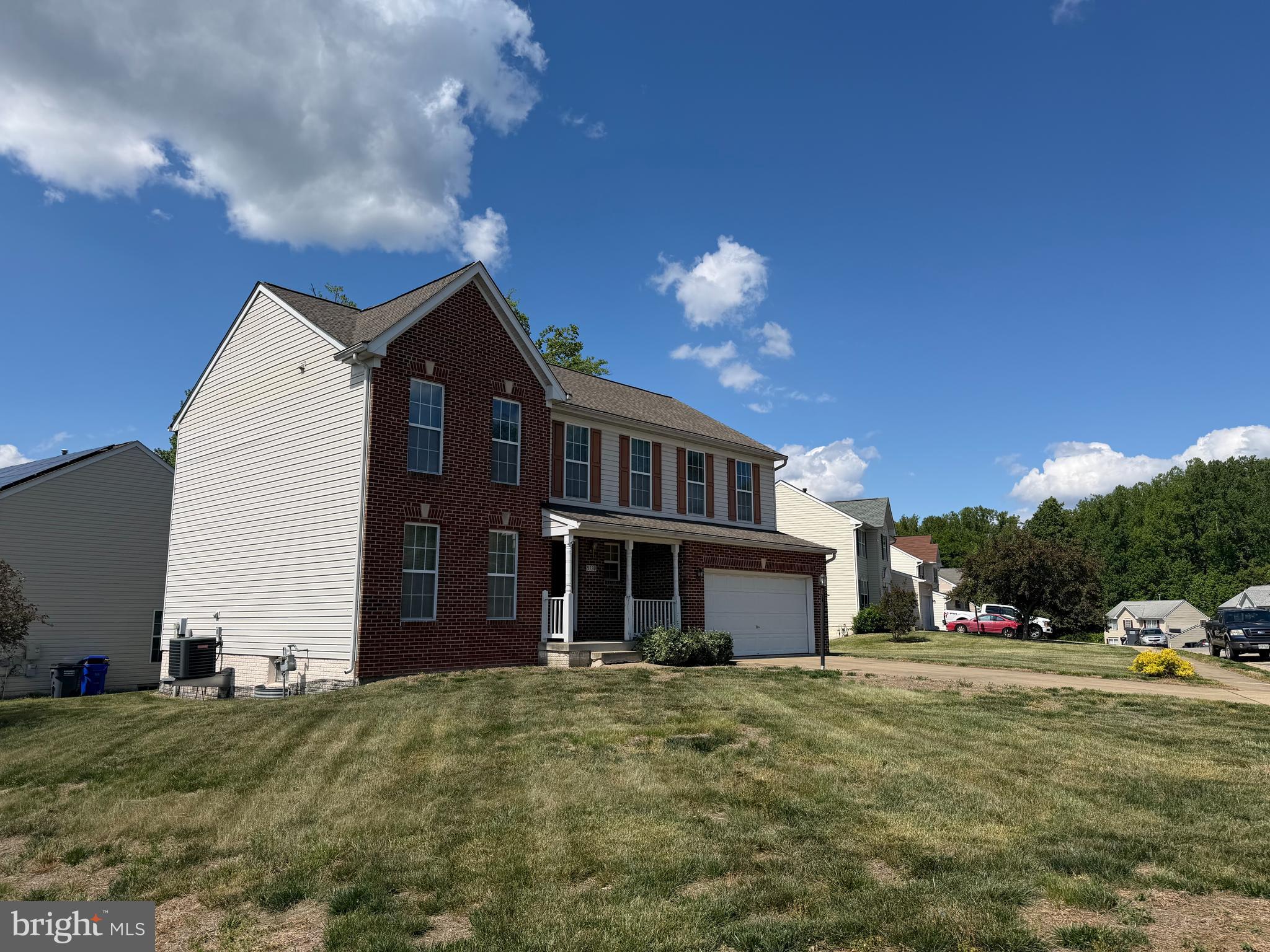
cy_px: 476
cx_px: 635
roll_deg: +1.4
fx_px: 881
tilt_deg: +8.6
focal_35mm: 24
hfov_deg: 71.6
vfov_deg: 56.8
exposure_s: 1/6711
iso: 80
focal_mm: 6.76
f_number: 1.78
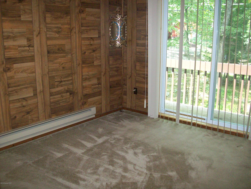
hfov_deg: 51.4
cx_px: 126
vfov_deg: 39.7
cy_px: 94
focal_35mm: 36
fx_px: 261
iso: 200
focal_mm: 6
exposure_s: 1/64
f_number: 2.7
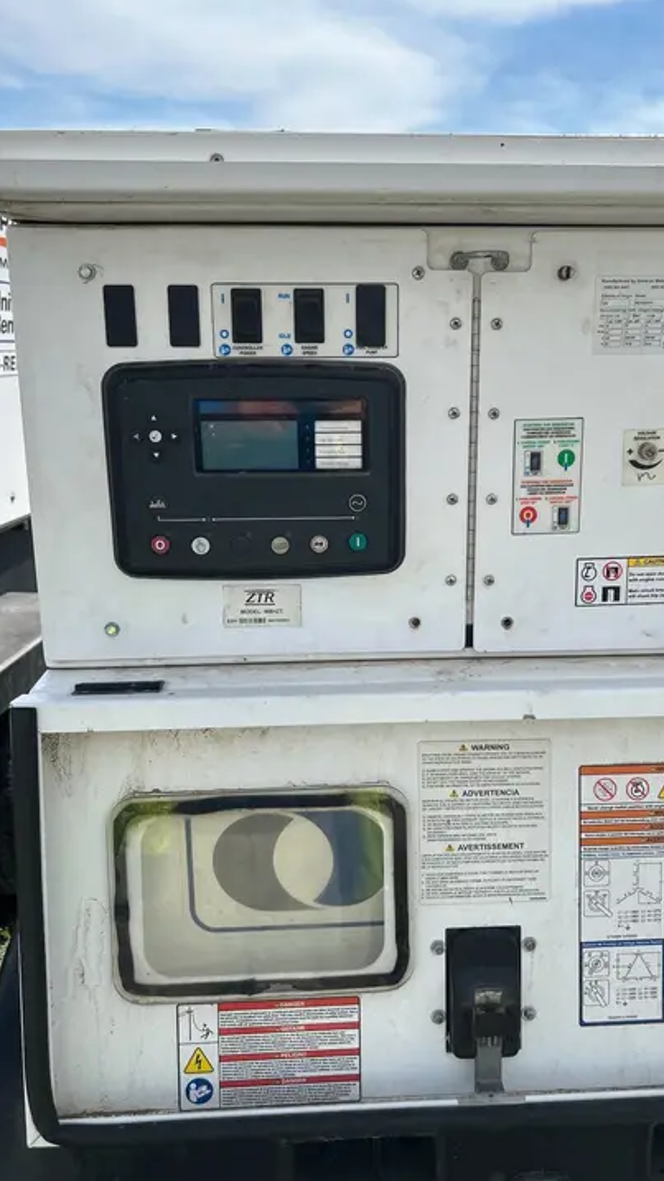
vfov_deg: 66.1
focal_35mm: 29
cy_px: 578
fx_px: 907
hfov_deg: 40.1
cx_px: 367
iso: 50
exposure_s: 1/3460
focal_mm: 5.7
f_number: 1.5
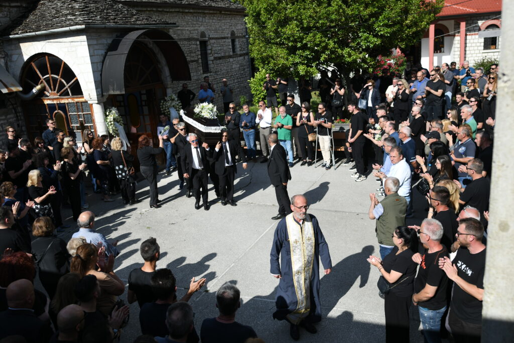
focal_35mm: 30
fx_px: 428
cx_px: 257
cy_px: 172
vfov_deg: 43.6
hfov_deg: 61.9
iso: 100
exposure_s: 1/1250
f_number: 2.8
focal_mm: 20
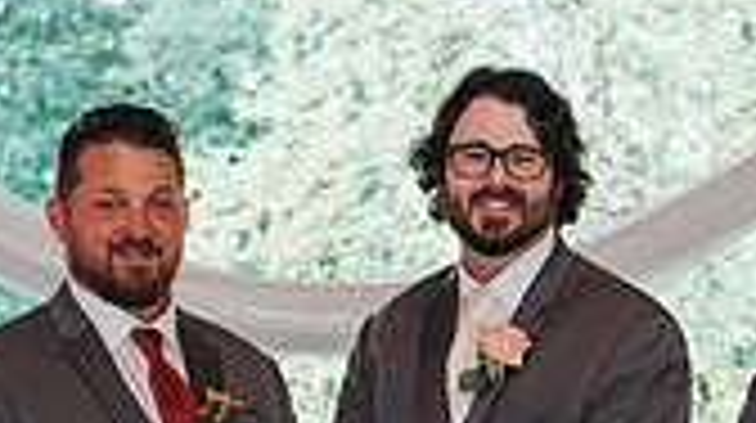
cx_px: 610
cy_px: 591
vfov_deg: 7.6
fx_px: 3123
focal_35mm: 156
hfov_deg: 13.7
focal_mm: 35
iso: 250
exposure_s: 1/200
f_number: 3.2
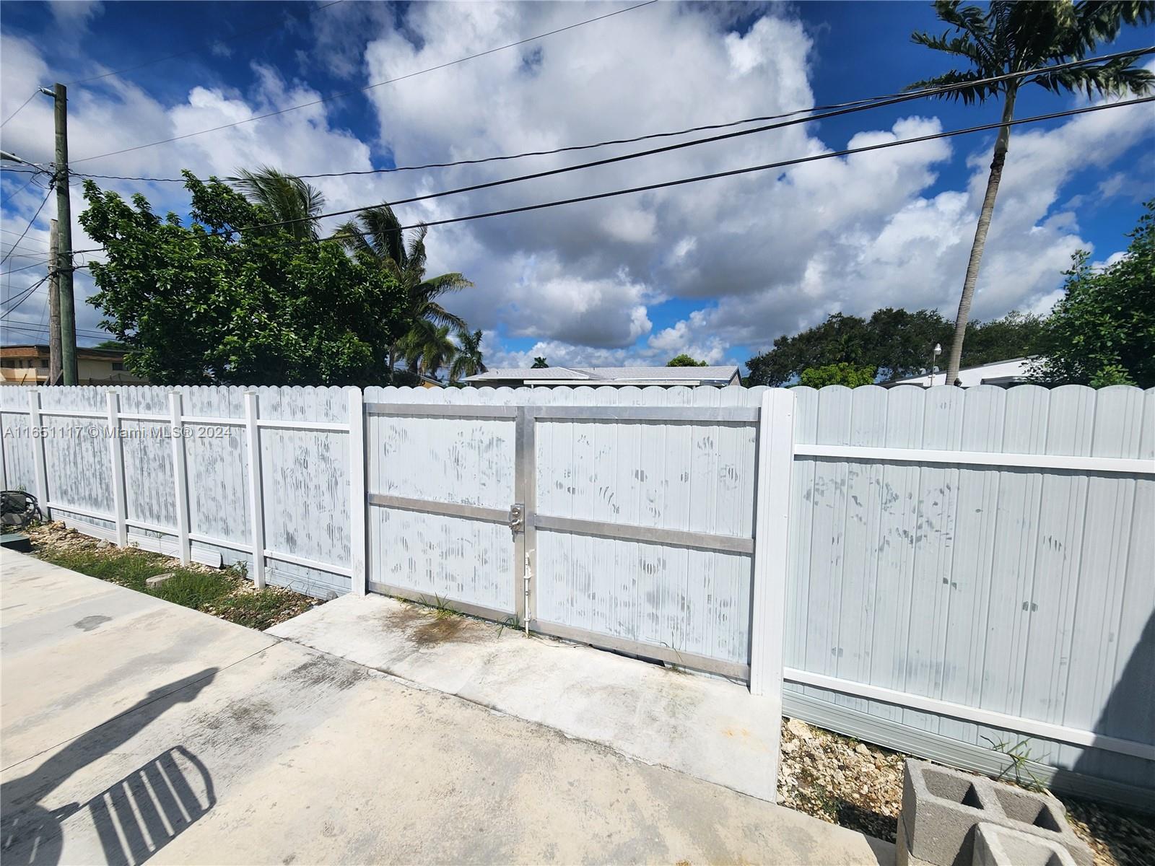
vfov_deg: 89.9
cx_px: 578
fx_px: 434
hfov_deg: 106.2
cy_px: 433
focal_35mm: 13
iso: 50
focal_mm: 2.2
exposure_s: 1/5335
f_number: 2.2
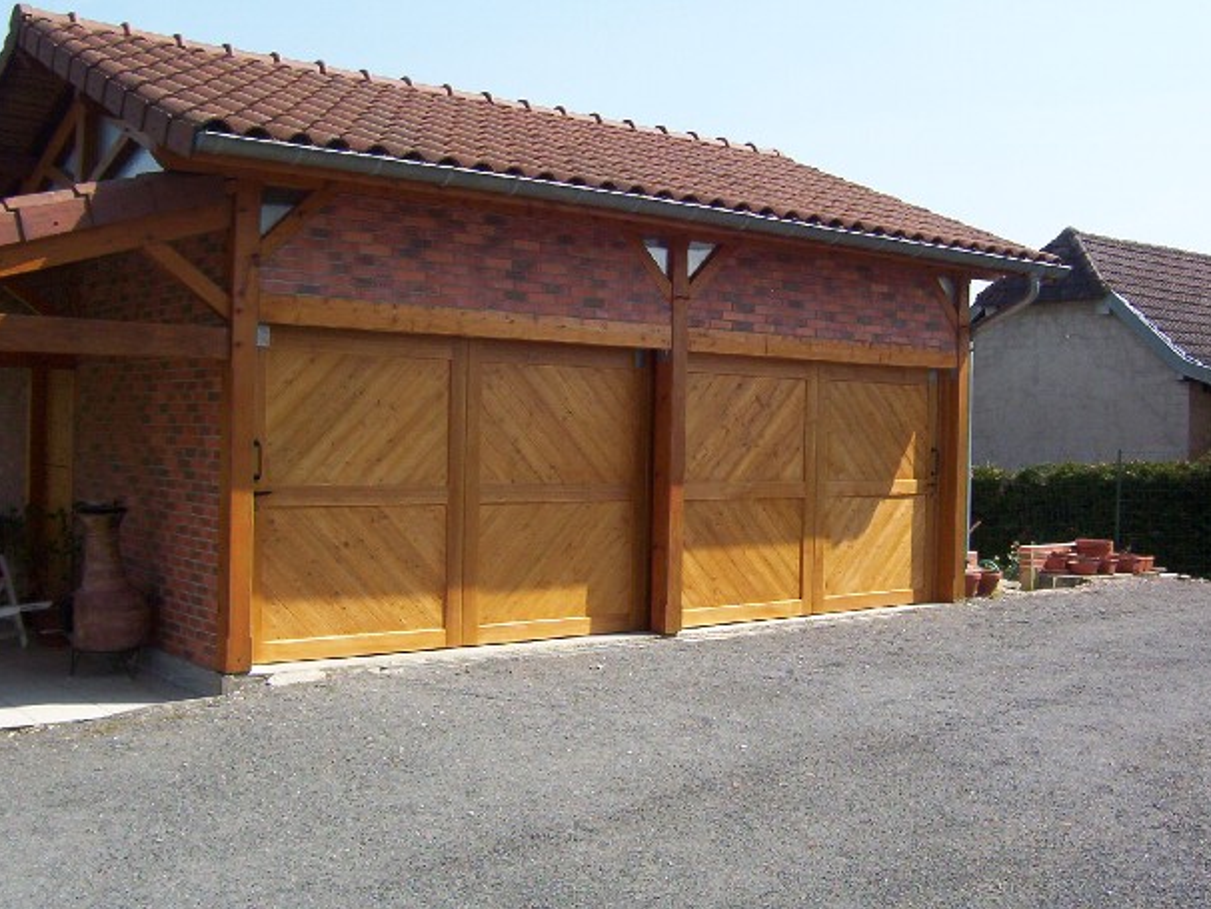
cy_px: 432
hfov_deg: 49.0
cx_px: 592
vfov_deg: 37.7
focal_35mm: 38
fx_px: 1330
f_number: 5.24
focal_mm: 5.54
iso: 100
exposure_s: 1/470
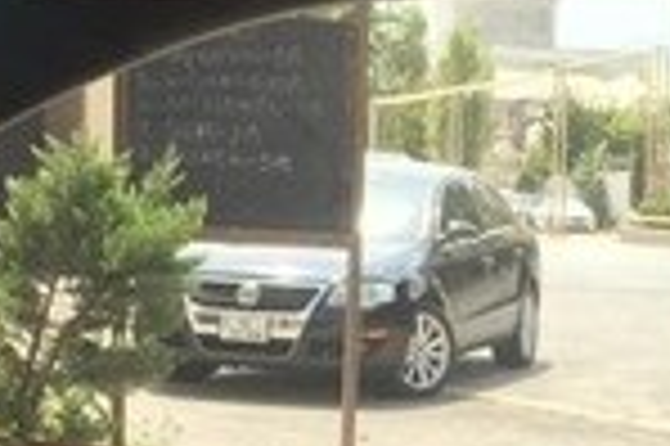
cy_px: 583
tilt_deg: -5.3
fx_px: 2491
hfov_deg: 14.9
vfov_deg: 10.0
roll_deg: -4.2
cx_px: 773
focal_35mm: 134
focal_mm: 4.15
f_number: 2.2
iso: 32
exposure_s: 1/391
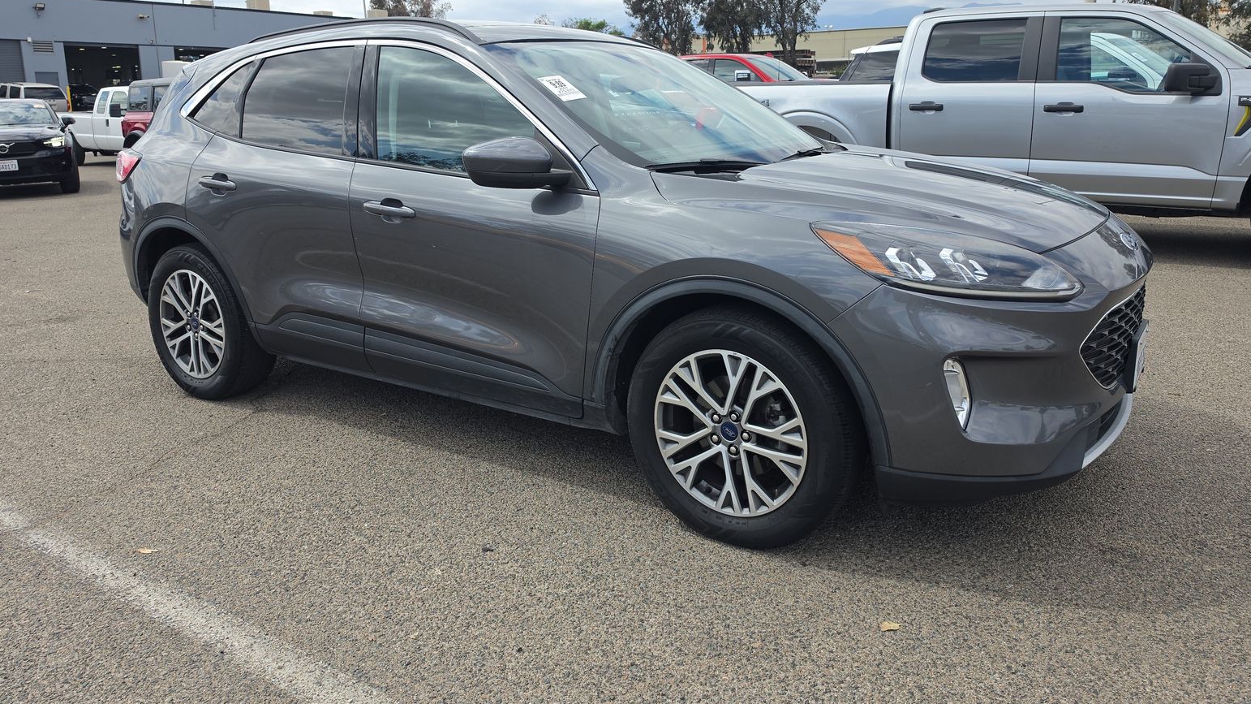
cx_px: 648
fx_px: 862
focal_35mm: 26
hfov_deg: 71.9
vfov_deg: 44.2
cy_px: 283
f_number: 1.4
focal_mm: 6.5
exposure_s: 1/545
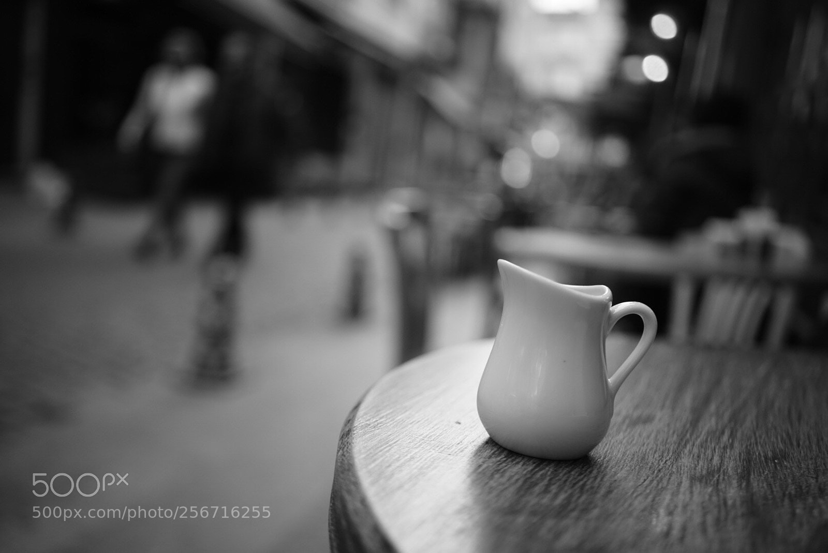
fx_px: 805
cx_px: 414
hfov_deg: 54.4
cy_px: 276
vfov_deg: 37.9
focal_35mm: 35
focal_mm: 35
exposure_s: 1/60
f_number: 2.8
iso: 640
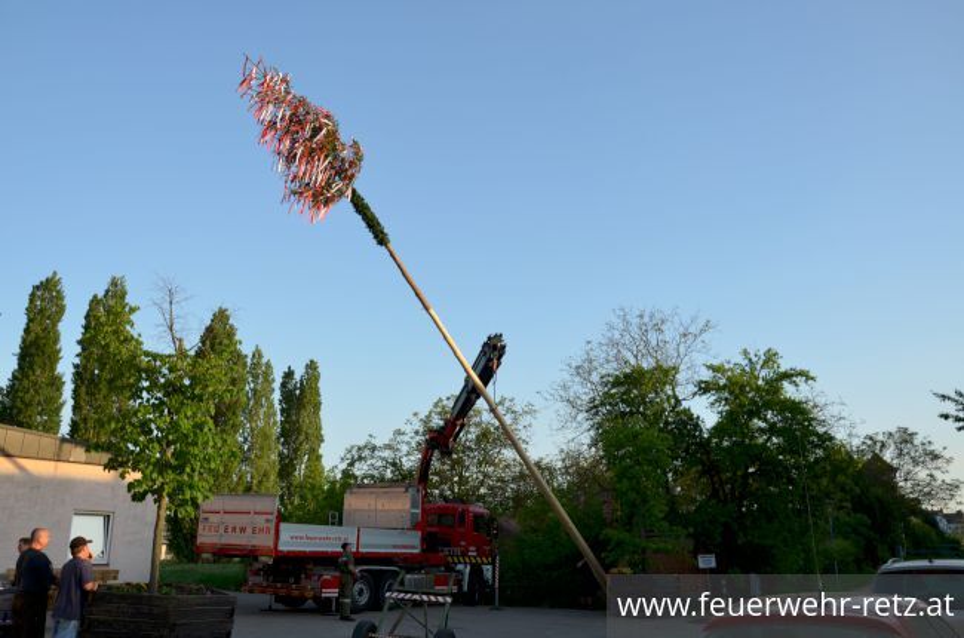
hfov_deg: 59.6
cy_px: 319
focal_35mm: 32
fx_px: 841
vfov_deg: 41.5
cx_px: 482
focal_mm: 21
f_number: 8
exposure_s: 1/250
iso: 200
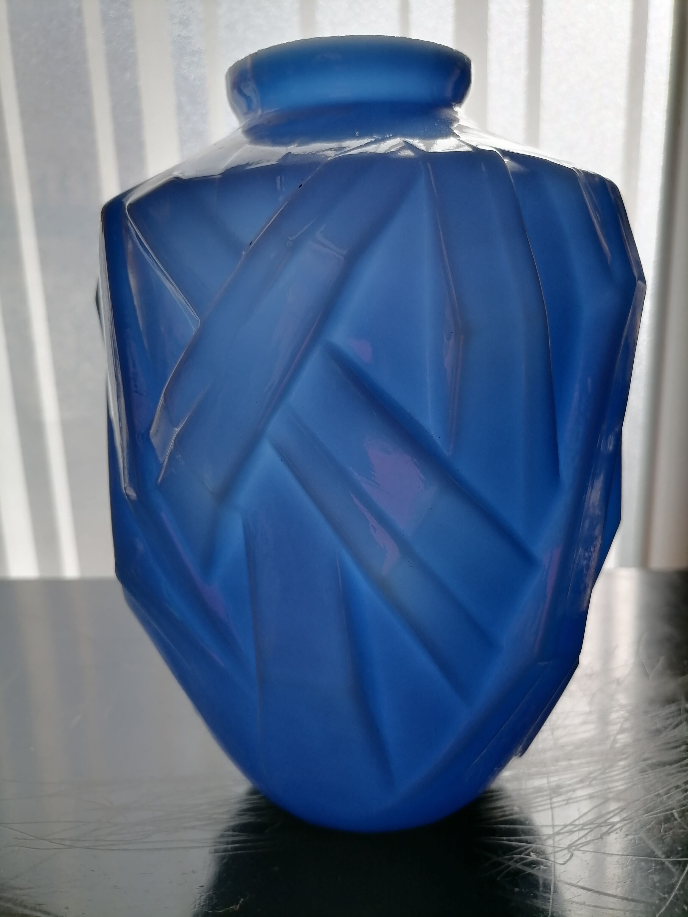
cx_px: 344
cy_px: 458
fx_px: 689
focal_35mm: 26
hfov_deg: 53.1
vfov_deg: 67.3
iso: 50
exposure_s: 1/917
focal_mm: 5.4
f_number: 1.8
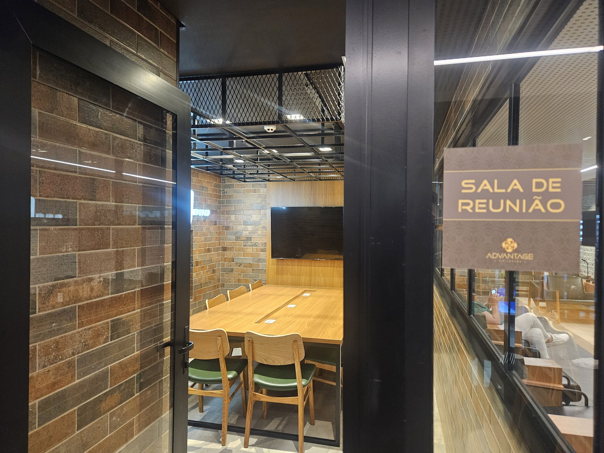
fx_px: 401
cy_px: 226
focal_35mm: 23
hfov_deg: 73.9
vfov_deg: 58.9
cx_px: 302
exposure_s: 1/60
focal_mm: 5.4
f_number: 1.8
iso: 640
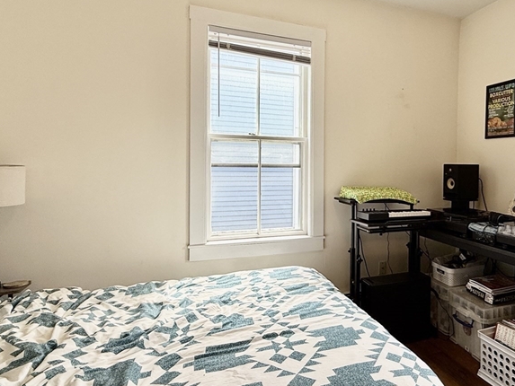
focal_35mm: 25
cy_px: 170
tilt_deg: -0.3
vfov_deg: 54.8
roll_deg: -0.7
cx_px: 362
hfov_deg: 66.6
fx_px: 372
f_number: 2.2
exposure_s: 1/99
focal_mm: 2.22
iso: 80
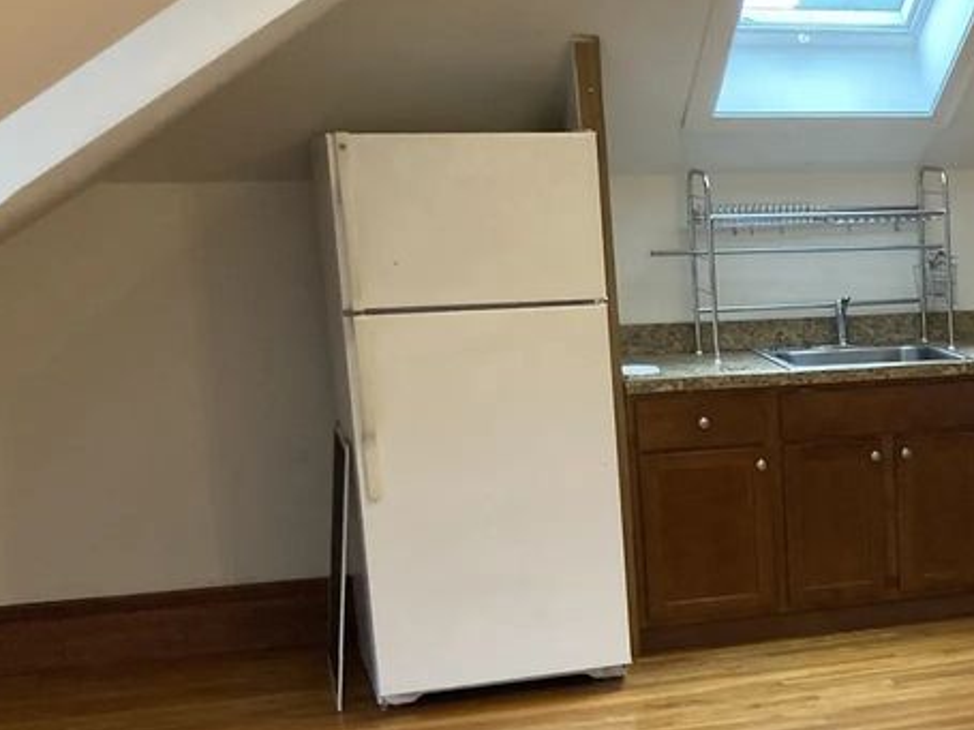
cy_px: 539
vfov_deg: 23.1
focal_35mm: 63
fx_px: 1772
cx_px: 1079
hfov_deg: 27.9
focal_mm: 3.99
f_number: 1.8
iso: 250
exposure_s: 1/60
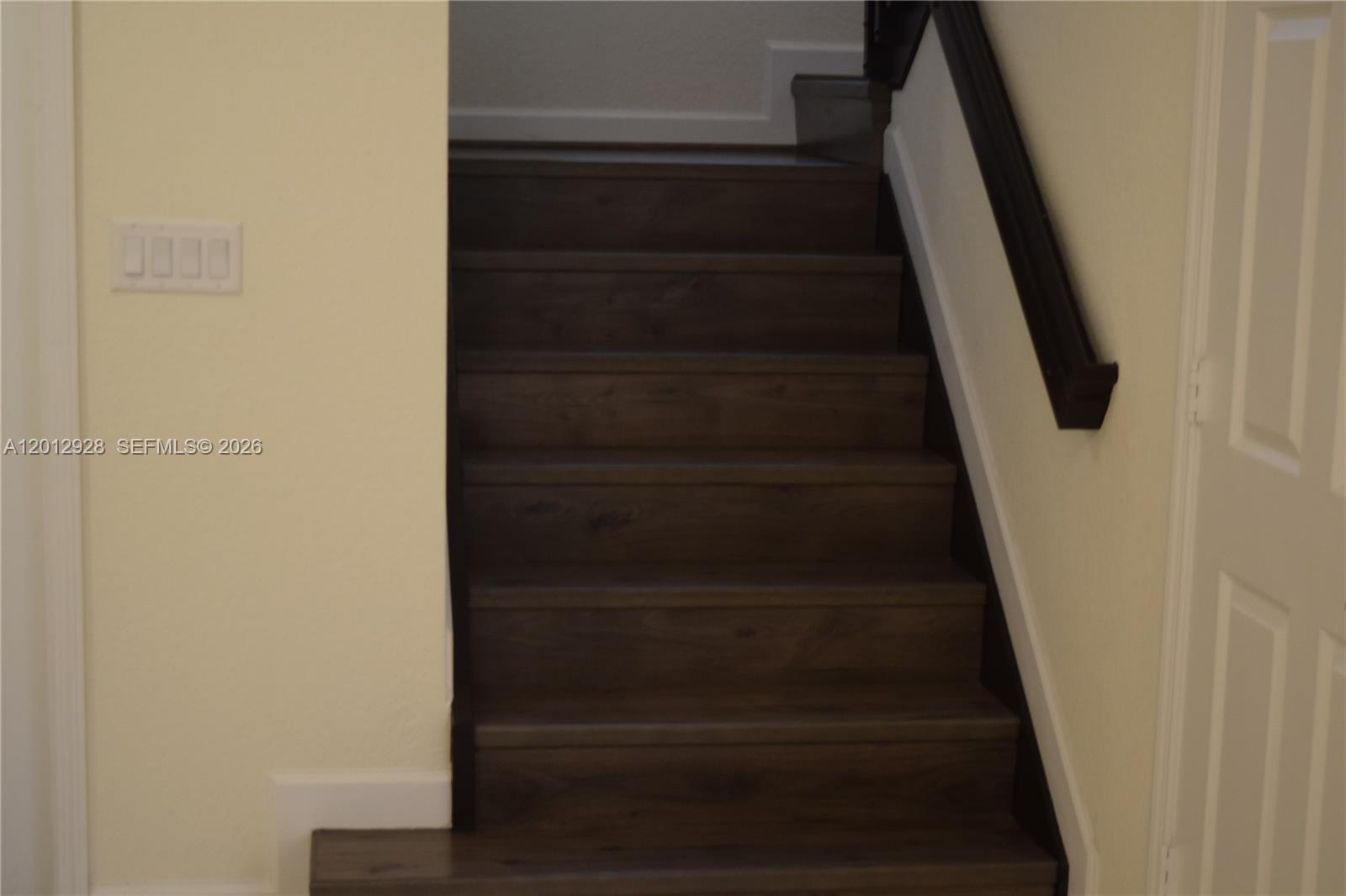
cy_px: 448
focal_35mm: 60
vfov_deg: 22.6
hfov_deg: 33.4
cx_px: 673
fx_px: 2243
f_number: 4.8
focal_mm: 40
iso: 640
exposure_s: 1/60
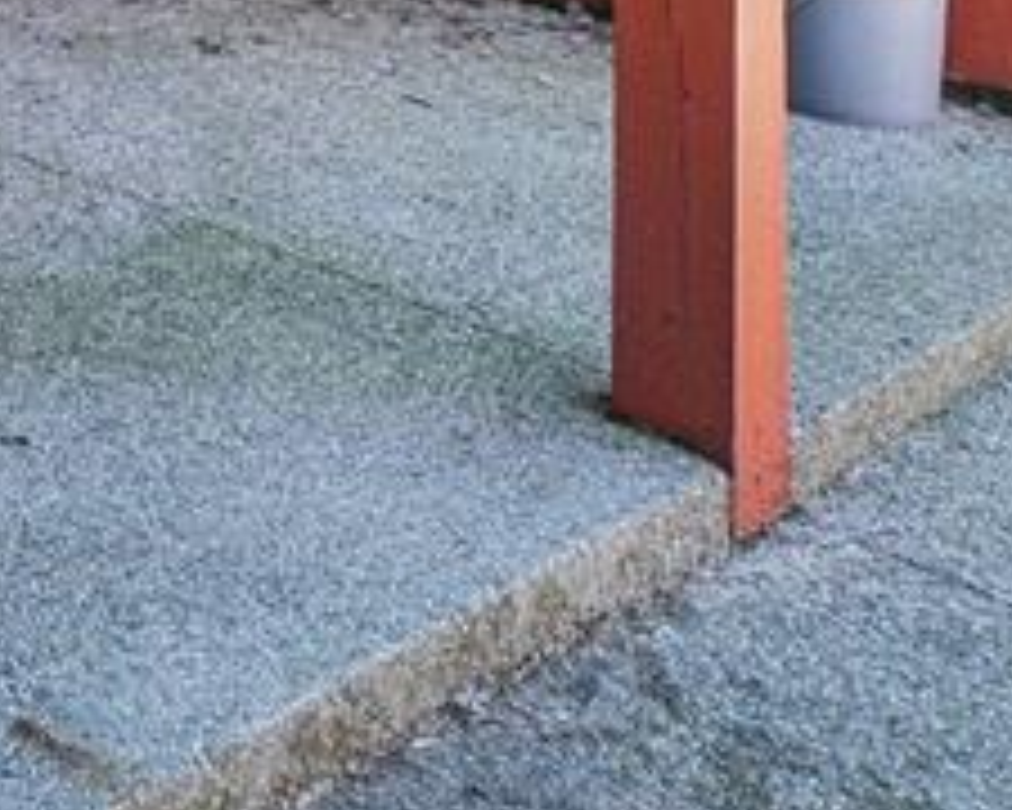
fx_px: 1917
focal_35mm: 64
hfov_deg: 22.6
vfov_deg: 19.7
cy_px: -500
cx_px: -612
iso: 400
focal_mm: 10
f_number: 8
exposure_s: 1/30
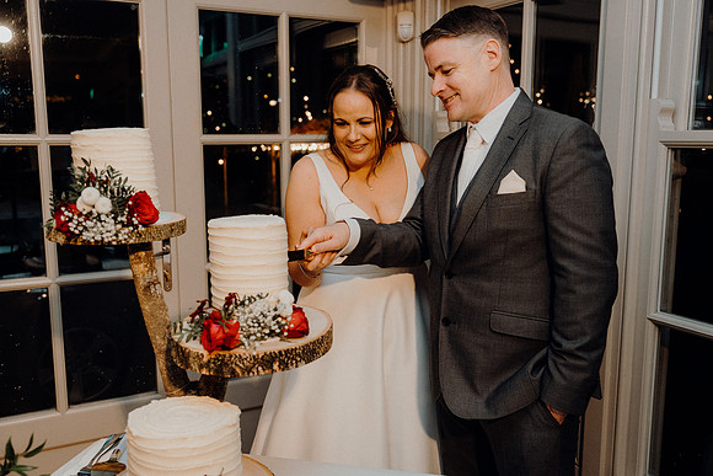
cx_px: 356
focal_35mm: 33
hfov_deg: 57.2
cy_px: 238
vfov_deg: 40.0
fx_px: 654
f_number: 3.5
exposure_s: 1/160
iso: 2500
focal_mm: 33
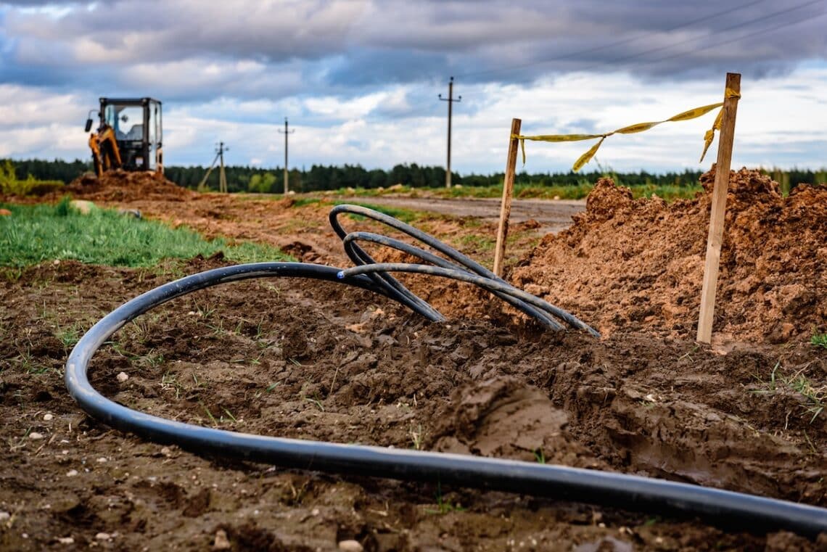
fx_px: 1425
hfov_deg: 32.4
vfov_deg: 21.9
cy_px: 276
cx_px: 414
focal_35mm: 62
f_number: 5
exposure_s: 1/200
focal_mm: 62
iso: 160
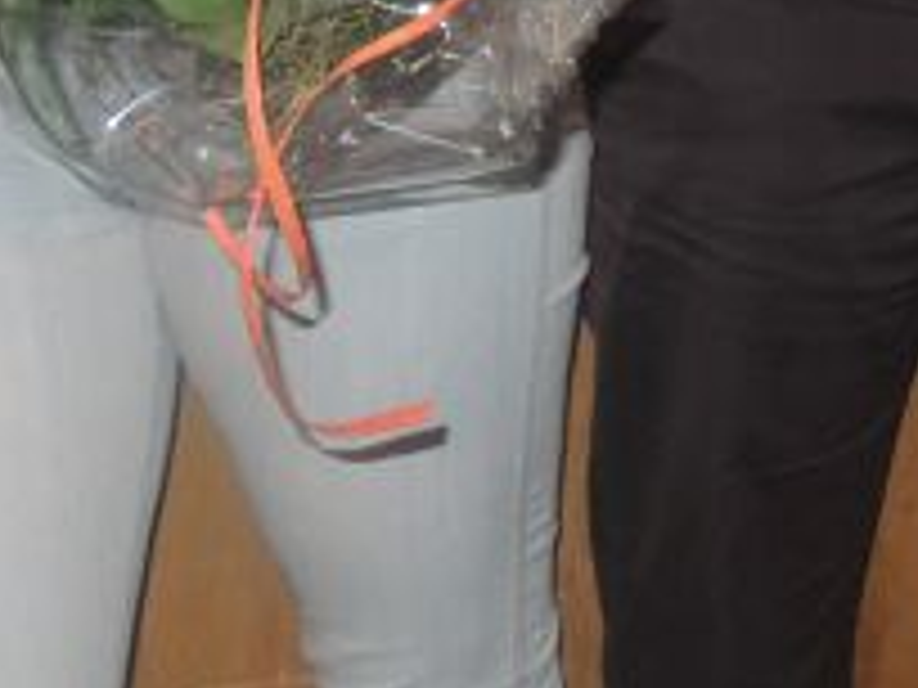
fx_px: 3633
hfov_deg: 14.3
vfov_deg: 10.1
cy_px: -630
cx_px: 801
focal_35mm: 137
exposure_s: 1/30
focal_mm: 6
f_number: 2
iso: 200
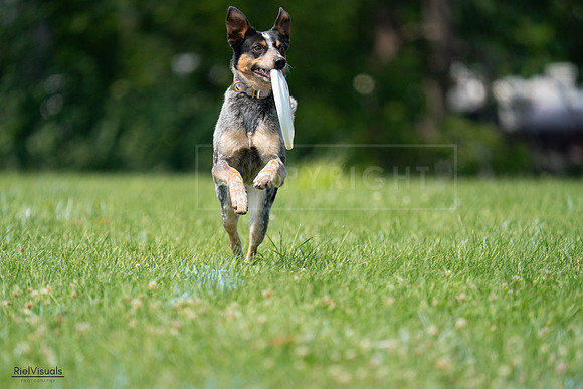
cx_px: 292
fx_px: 9718
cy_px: 194
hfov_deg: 3.4
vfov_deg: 2.3
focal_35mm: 600
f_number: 6.3
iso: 1250
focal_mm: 600
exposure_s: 1/4000
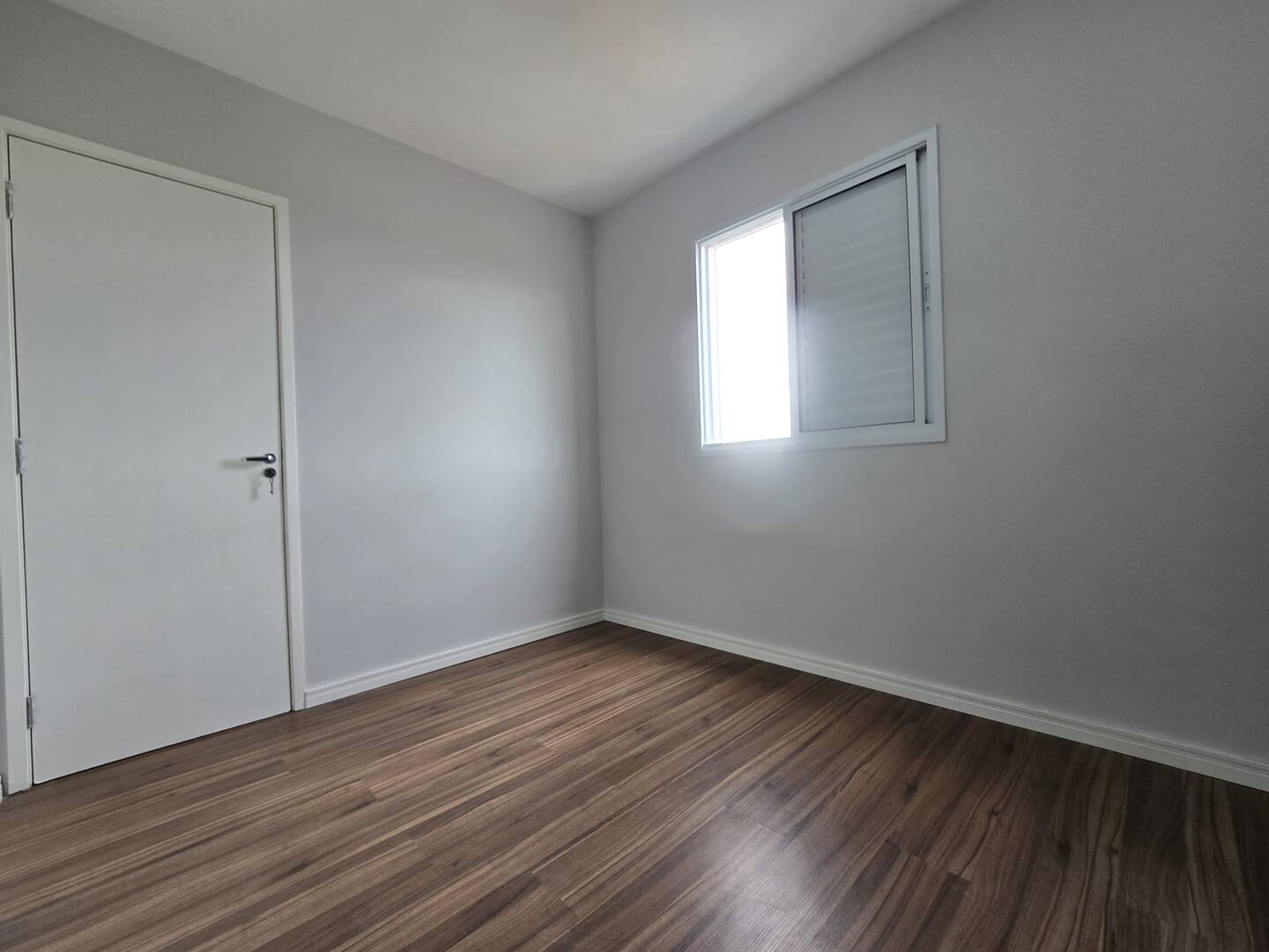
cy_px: 476
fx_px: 477
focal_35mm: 13
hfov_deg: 106.2
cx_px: 634
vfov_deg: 89.9
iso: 50
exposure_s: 1/120
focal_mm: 2.2
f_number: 2.2
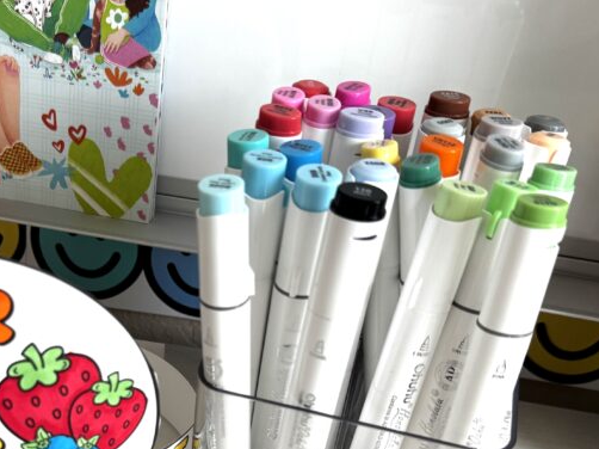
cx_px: 148
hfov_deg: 37.9
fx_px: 847
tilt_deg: -38.5
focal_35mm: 49
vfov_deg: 28.8
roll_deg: -3.2
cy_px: 381
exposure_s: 1/121
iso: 160
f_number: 1.78
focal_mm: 6.76
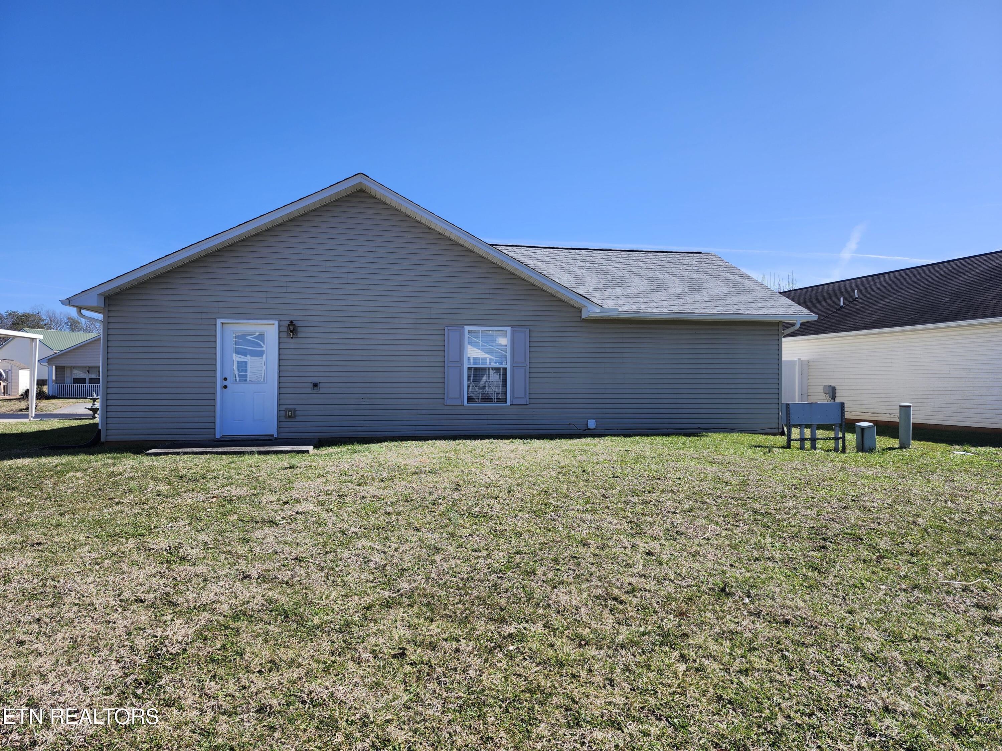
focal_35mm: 23
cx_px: 501
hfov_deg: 73.9
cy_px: 376
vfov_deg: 58.9
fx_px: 666
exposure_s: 1/1139
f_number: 1.8
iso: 25
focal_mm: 5.54
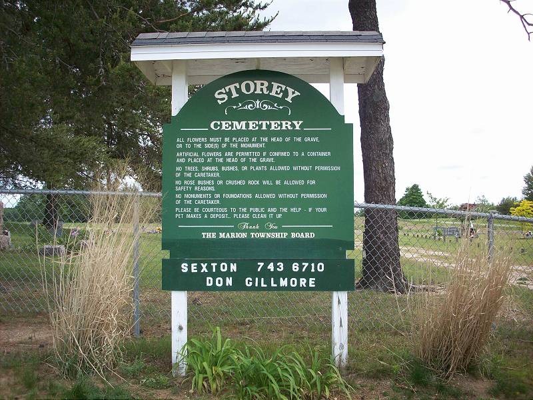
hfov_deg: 50.1
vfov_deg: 38.7
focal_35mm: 37
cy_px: 200
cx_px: 266
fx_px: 570
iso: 80
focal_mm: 6.2
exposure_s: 1/465
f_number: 2.8
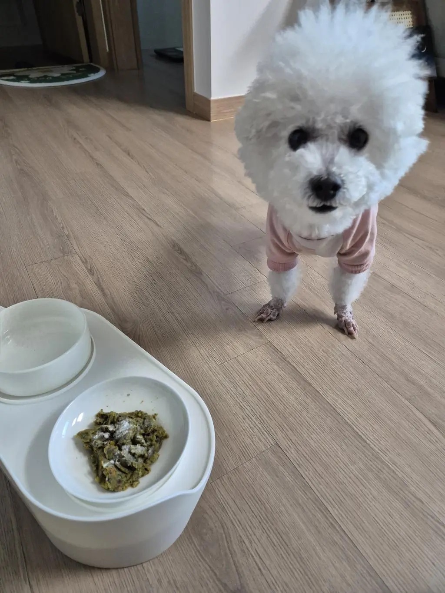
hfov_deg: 58.9
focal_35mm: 23
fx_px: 394
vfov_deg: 73.9
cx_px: 222
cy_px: 296
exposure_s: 1/120
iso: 500
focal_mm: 5.4
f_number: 1.8
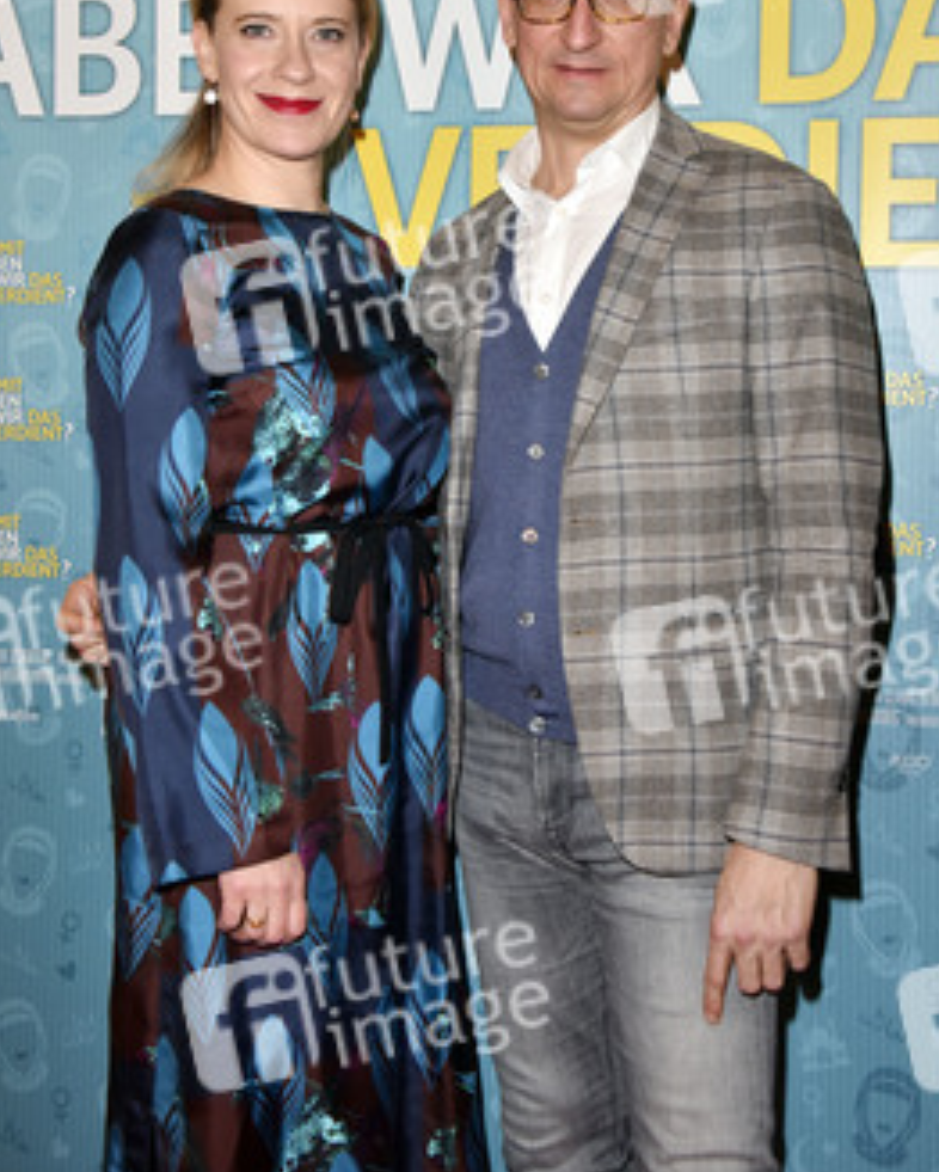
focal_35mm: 55
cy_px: 470
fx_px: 1909
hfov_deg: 27.6
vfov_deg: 34.0
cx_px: 470
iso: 1600
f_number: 5.6
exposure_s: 1/160
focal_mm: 48
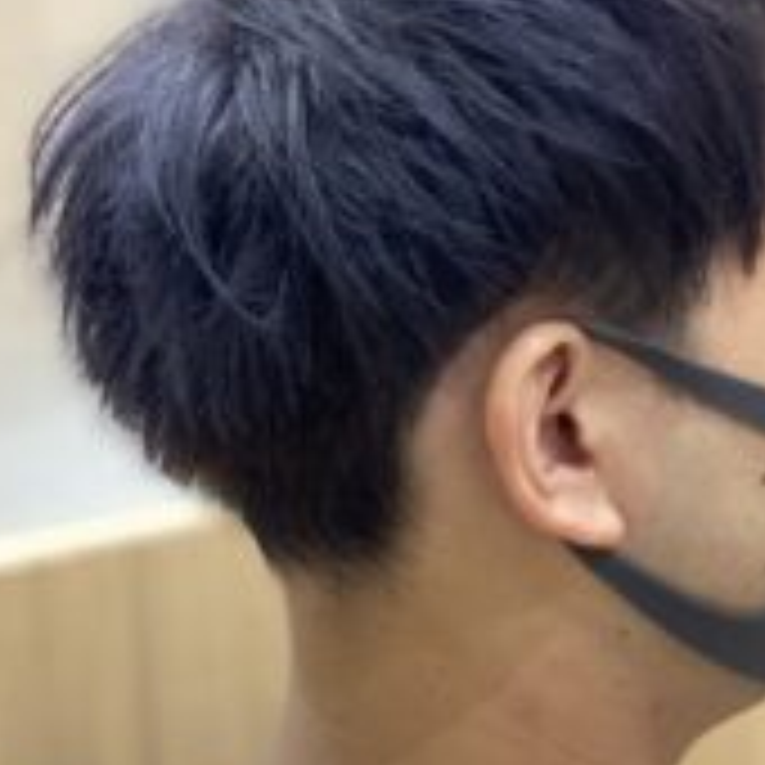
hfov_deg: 14.2
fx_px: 3050
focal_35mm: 122
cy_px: 454
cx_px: 634
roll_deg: +3.5
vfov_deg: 14.3
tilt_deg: -7.6
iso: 200
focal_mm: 6
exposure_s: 1/33
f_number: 2
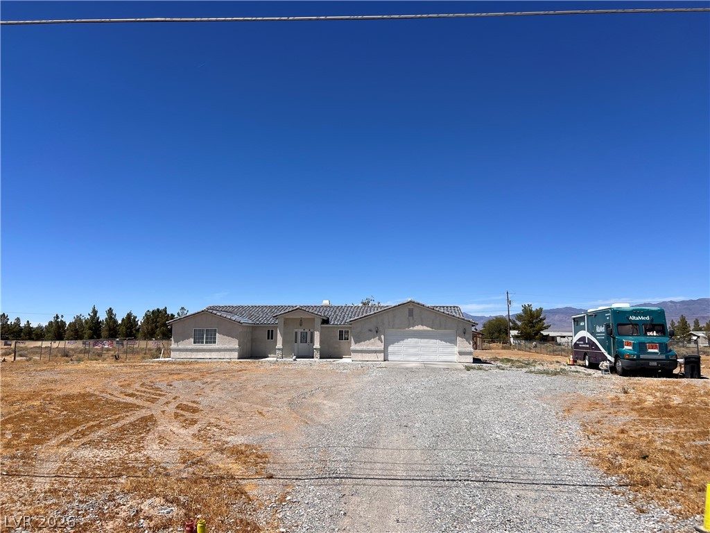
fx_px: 533
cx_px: 355
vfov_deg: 53.1
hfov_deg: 67.3
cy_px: 266
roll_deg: +0.2
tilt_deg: +7.2
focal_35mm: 26
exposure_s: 1/6993
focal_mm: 5.7
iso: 50
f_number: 1.5
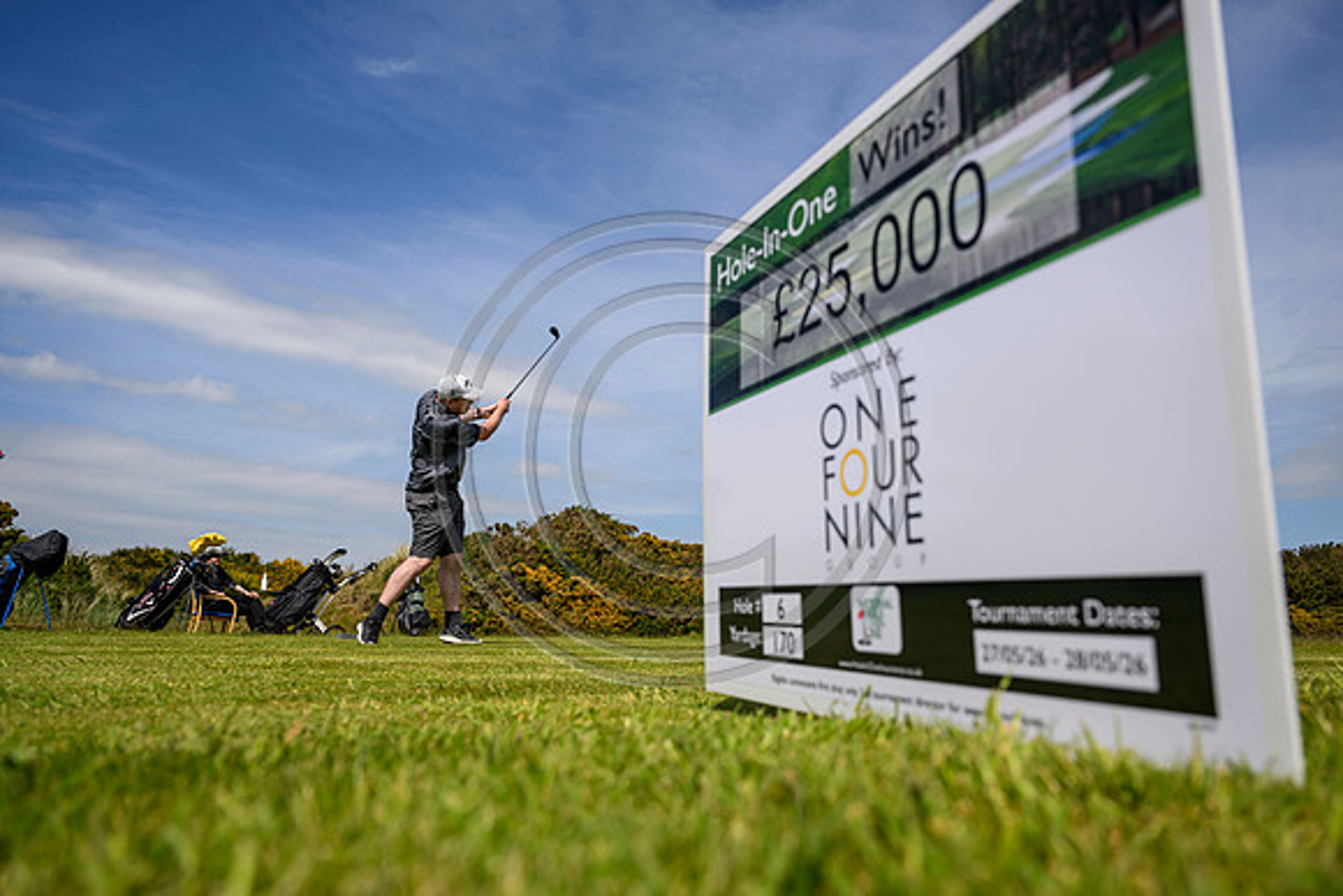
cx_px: 672
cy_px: 448
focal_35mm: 24
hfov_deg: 73.7
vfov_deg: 53.2
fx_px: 896
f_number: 4
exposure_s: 1/3200
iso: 250
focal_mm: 24
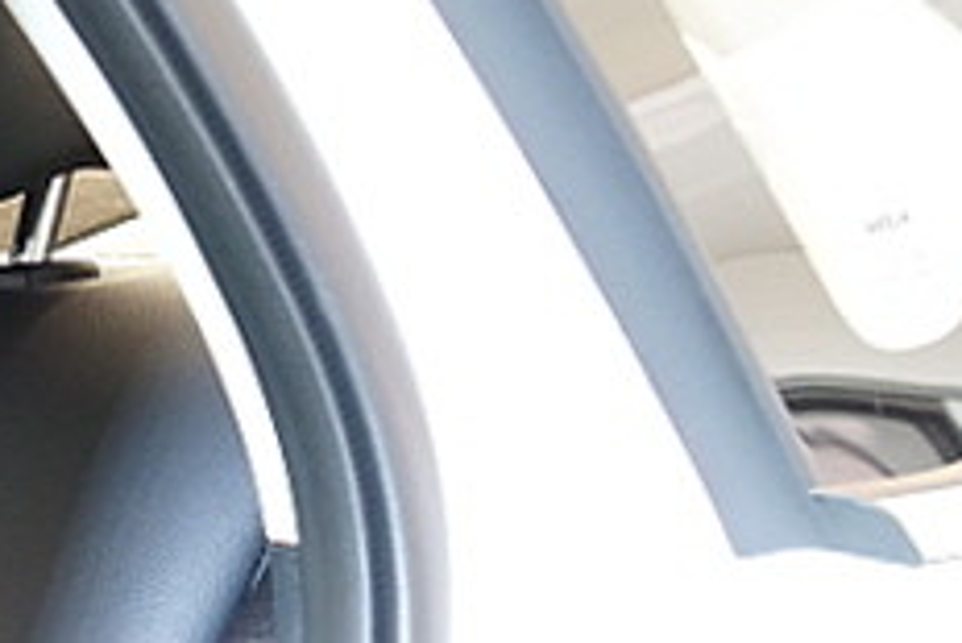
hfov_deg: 15.0
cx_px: -1049
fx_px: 2834
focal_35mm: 106
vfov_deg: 12.4
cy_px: 935
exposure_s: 1/40
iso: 6400
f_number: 4
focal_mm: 24
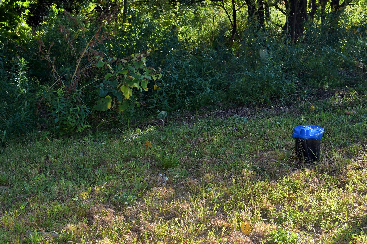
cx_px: 277
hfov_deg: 34.9
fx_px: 571
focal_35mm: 56
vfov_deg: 24.2
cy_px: 131
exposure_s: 1/200
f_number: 5.6
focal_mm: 24
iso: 100
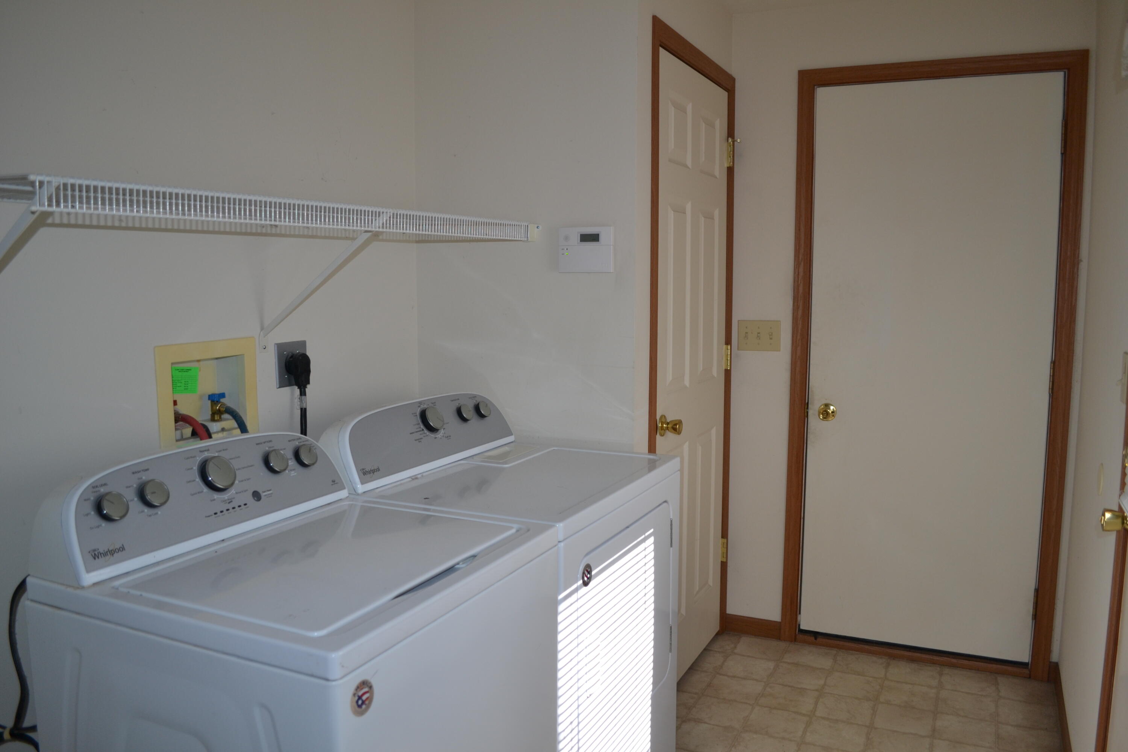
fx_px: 846
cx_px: 564
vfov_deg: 47.9
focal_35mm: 27
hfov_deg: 67.4
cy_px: 376
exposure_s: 1/125
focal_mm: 18
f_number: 4
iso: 180
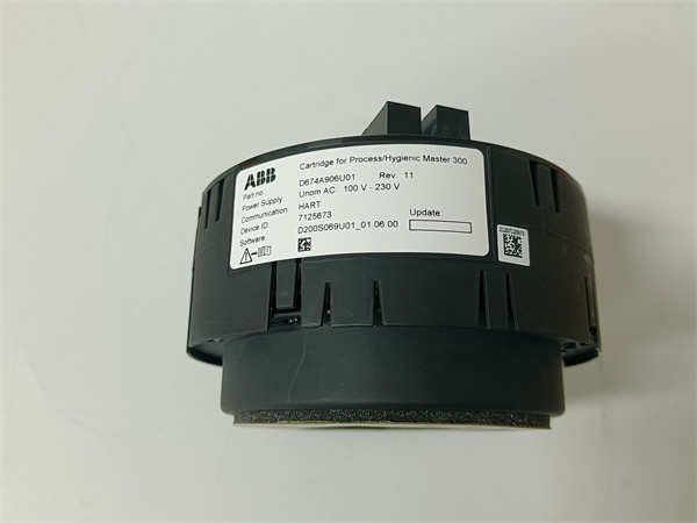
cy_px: 262
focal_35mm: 27
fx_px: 544
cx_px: 348
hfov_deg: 65.3
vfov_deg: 51.4
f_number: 1.9
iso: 792
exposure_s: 1/50
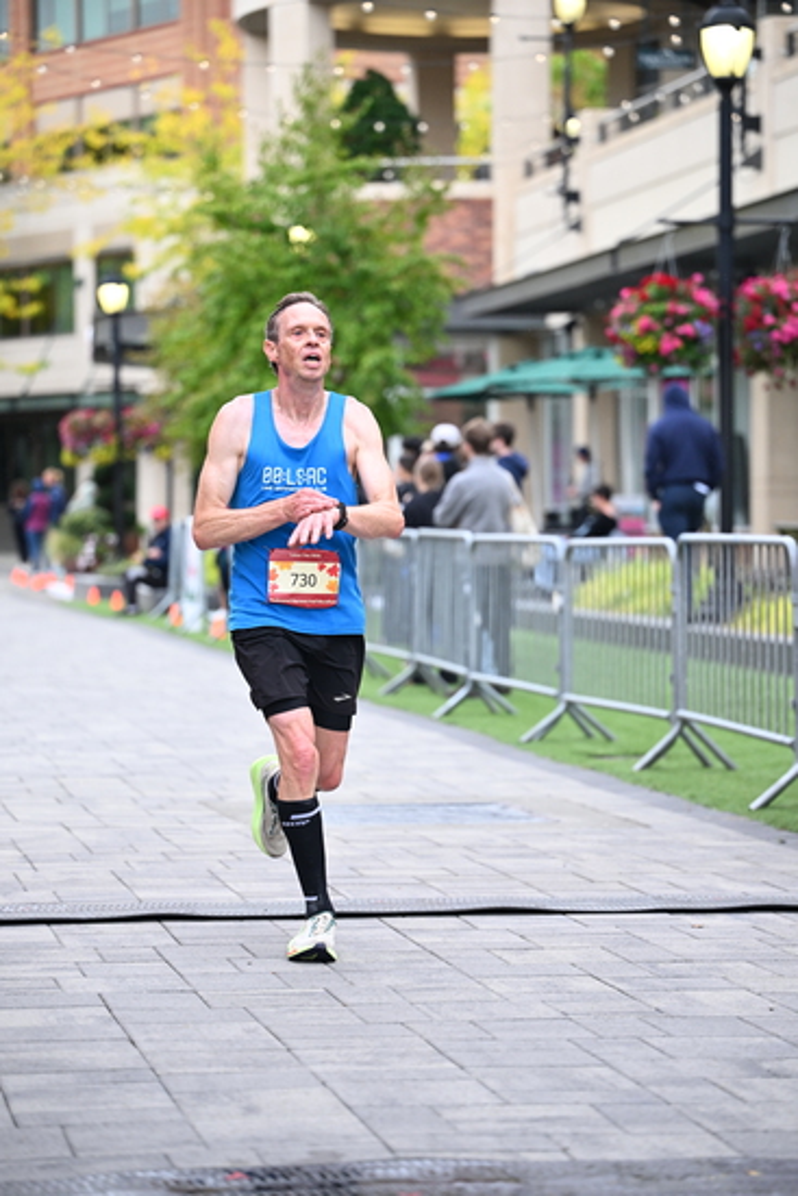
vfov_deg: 19.8
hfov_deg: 13.3
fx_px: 3422
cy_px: 598
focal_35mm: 103
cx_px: 399
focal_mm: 103
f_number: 2.8
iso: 1250
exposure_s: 1/1600
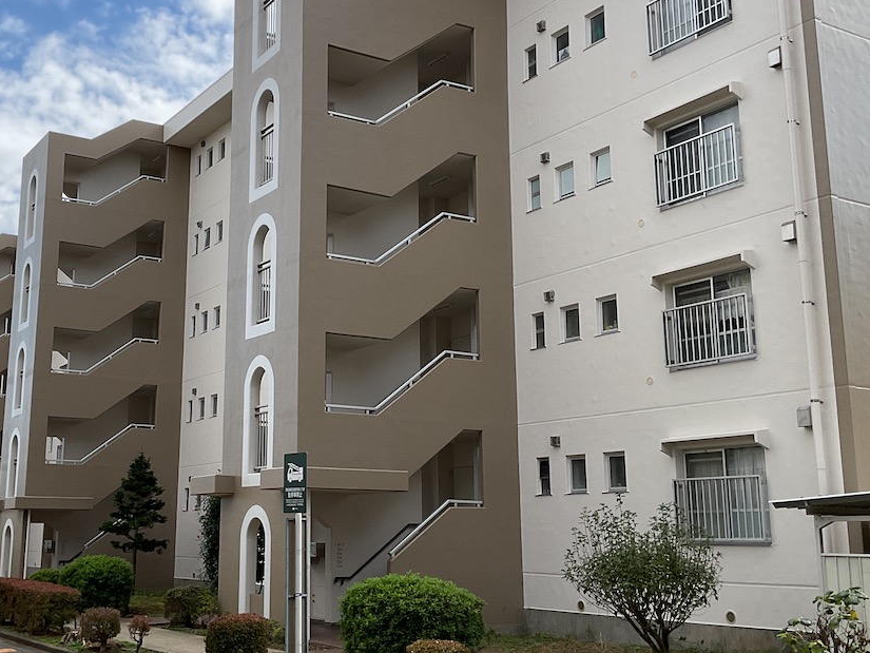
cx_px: 332
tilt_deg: +12.5
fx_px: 1131
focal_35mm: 45
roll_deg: +0.2
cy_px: 292
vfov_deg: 32.2
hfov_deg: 41.8
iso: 25
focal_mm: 3
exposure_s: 1/1848
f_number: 1.8
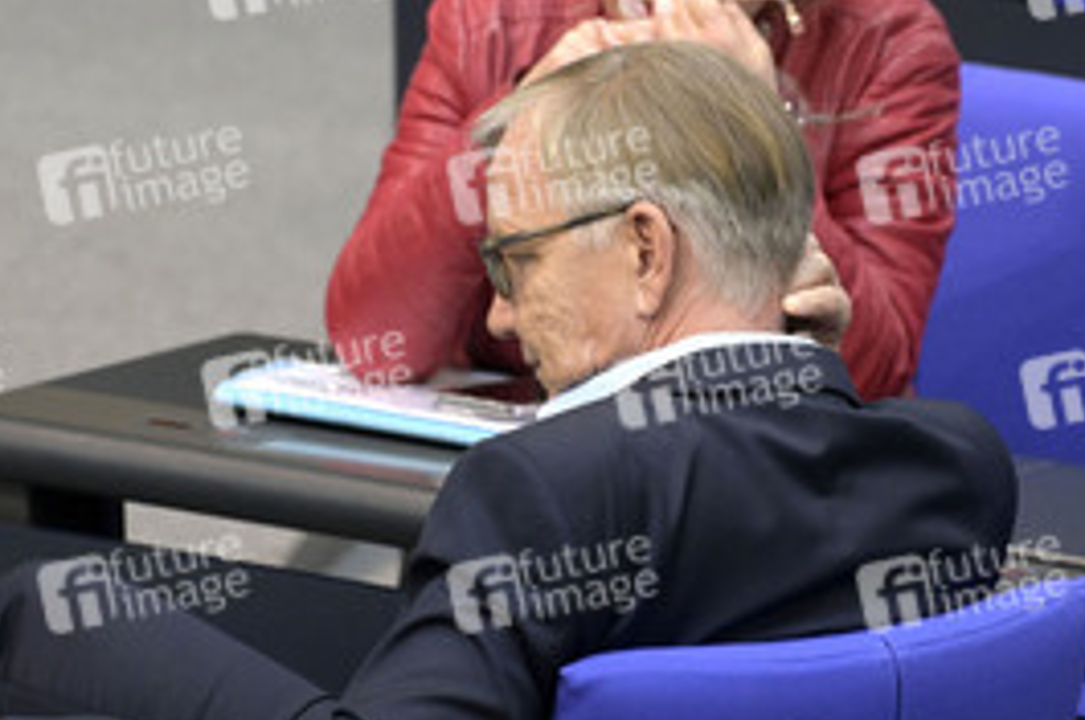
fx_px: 25616
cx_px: 608
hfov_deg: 2.4
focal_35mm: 851
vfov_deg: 1.6
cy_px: 278
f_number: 5.6
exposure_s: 1/320
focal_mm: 500
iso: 10000
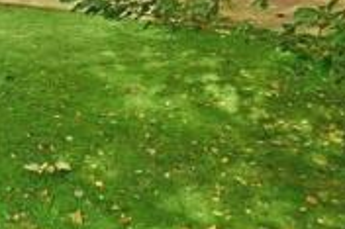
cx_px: -223
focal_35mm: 56
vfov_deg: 21.6
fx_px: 536
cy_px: -75
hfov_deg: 24.0
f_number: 9
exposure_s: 1/200
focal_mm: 10
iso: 200
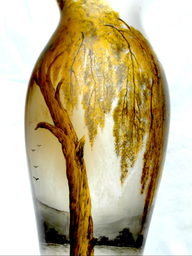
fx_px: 459
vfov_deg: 31.2
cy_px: 128
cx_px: 96
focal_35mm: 62
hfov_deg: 23.7
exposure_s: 1/125
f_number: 5.6
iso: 80
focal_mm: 10.2
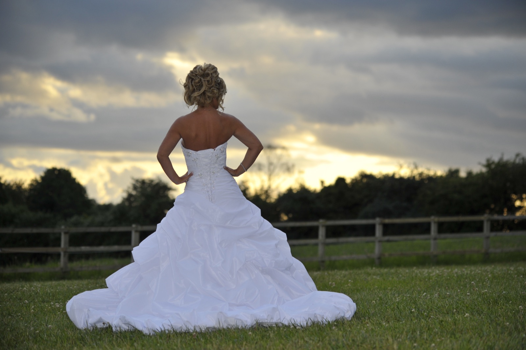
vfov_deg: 9.1
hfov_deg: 13.7
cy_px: 175
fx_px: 2190
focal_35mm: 150
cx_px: 263
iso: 500
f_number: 5.6
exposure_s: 1/800
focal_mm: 150
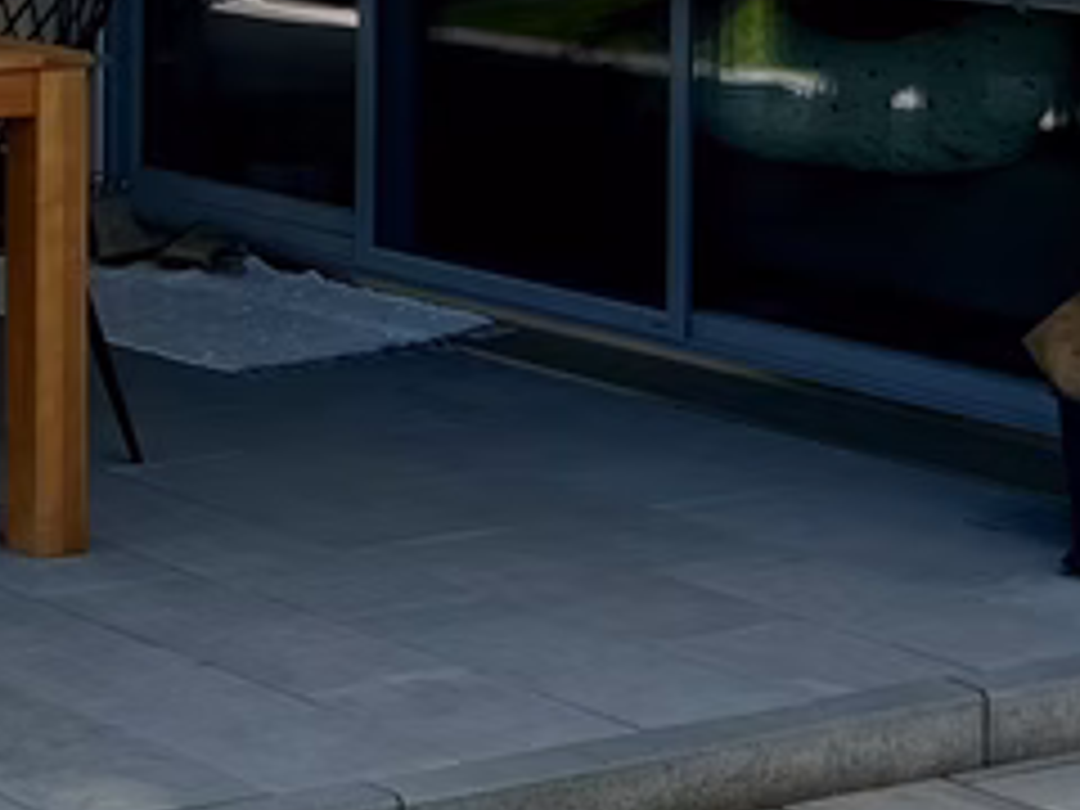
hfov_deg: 14.1
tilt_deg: -2.9
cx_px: -585
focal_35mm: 130
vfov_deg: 11.1
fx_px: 4056
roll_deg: +0.0
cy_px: -288
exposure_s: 1/4274
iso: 50
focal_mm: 5.7
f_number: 1.5
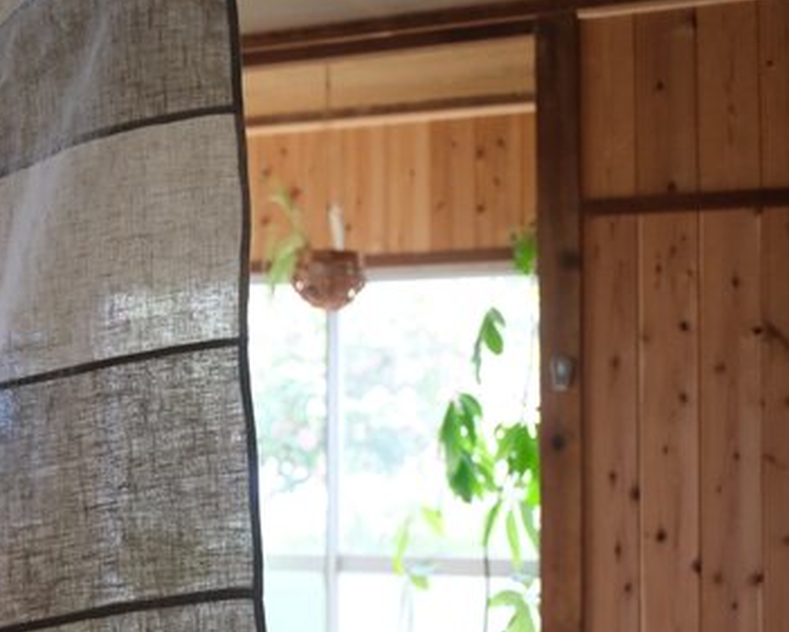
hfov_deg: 24.1
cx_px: 92
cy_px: 450
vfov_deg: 19.8
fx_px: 1799
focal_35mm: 77
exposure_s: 1/100
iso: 4000
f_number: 2.8
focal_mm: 30
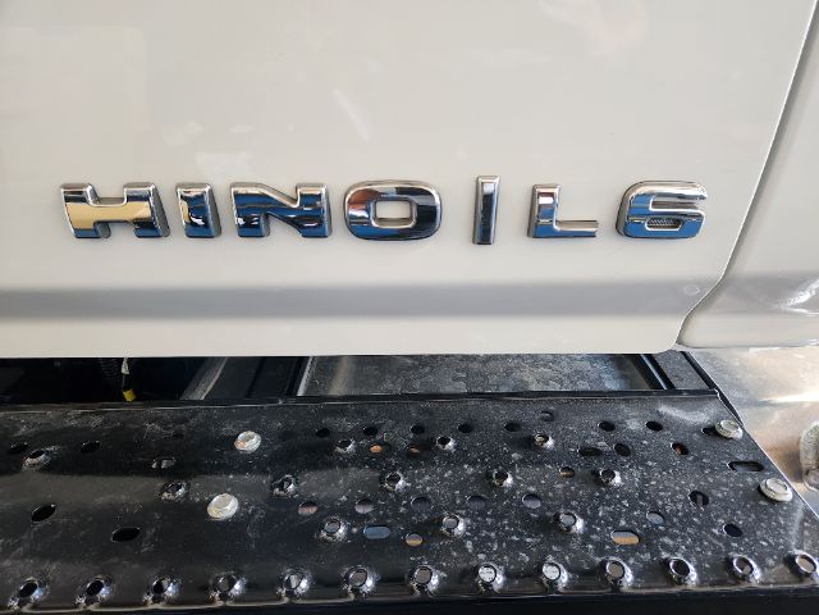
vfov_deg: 58.9
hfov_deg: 73.9
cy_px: 308
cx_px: 410
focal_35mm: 23
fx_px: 544
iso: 320
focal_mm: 5.4
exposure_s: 1/120
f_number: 1.8
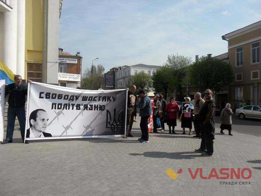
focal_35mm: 27
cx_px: 130
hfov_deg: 65.3
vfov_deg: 51.4
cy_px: 98
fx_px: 204
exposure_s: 1/215
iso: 80
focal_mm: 4.9
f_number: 9
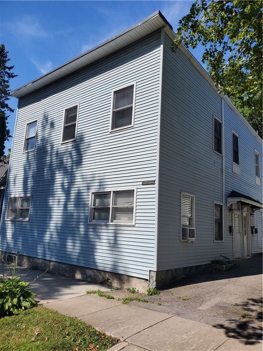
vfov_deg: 67.3
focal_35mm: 26
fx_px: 263
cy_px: 176
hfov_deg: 53.0
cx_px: 132
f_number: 2.4
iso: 50
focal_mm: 4.3
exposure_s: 1/2228
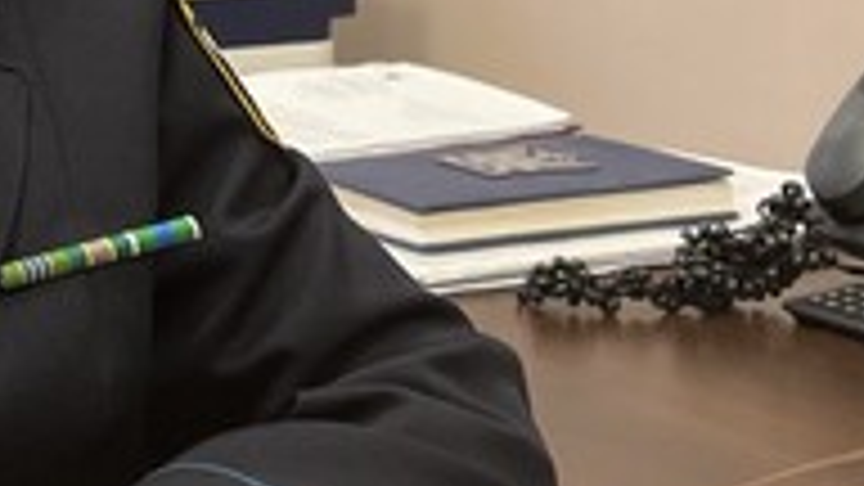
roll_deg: +1.2
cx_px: -166
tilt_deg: -6.7
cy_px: -36
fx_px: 2703
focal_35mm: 118
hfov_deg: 17.3
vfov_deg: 10.2
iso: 125
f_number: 1.5
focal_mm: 5.7
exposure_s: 1/100
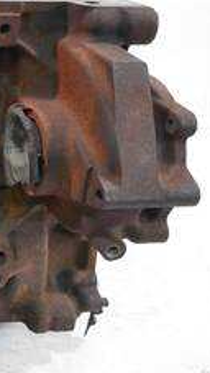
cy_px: 134
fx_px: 545
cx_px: -148
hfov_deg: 18.1
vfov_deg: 37.6
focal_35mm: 55
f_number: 3.5
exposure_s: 1/60
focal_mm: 12
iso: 1250
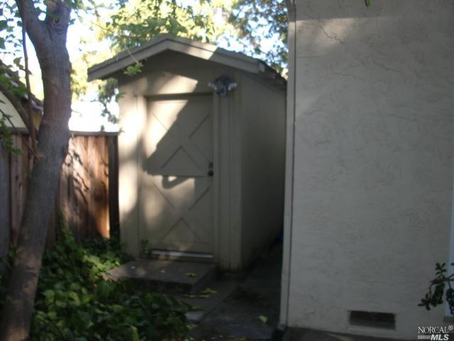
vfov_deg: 39.7
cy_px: 170
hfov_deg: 51.4
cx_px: 227
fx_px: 472
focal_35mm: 36
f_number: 2.8
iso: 64
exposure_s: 1/100
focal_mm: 6.3
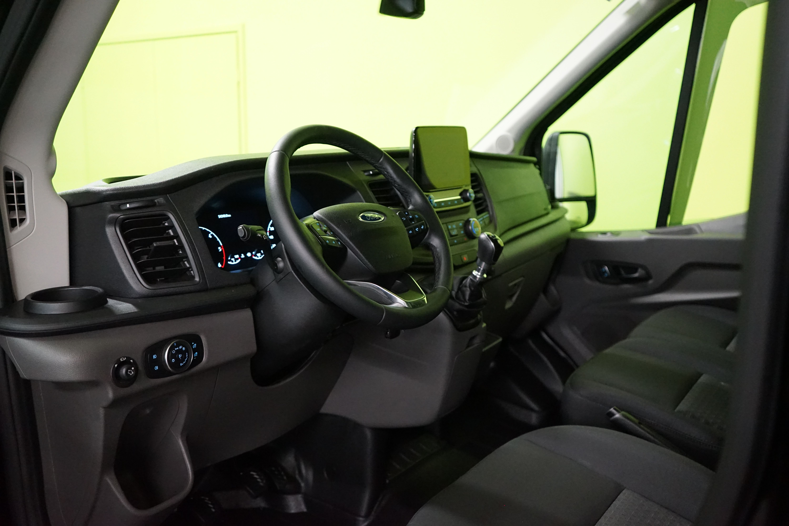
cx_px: 394
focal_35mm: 31
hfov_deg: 60.3
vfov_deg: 42.3
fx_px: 679
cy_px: 263
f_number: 4
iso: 6400
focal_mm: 31
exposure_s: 1/125
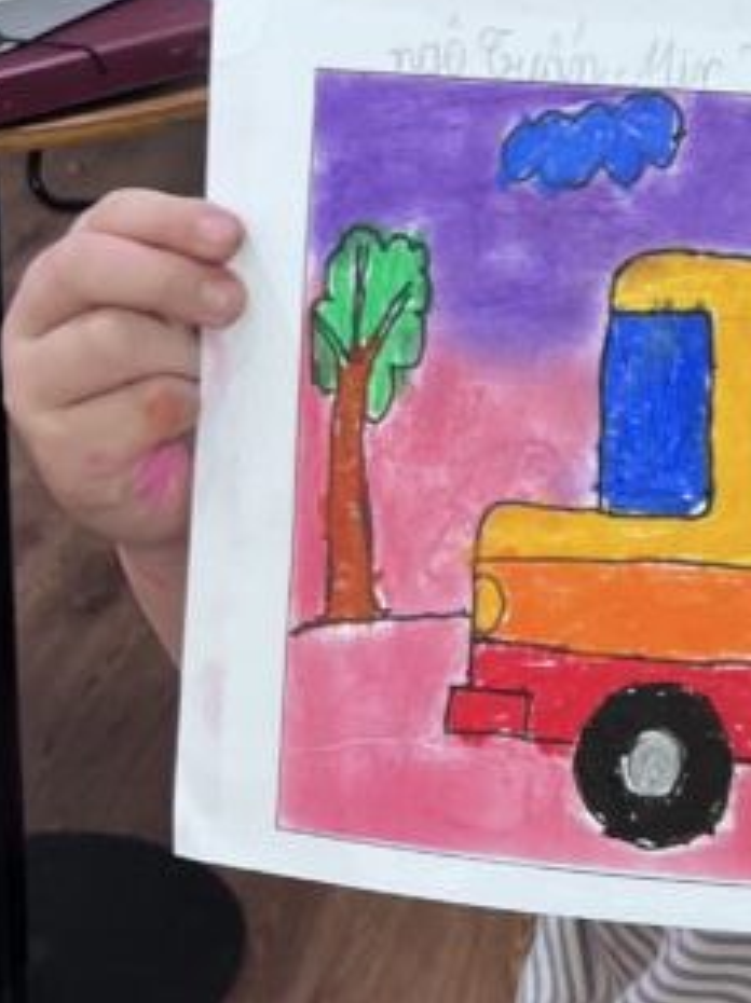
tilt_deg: -7.9
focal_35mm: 84
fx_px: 2433
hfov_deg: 16.8
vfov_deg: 22.0
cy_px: -120
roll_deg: -0.4
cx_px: 880
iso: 80
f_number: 1.5
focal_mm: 5.7
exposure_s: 1/100
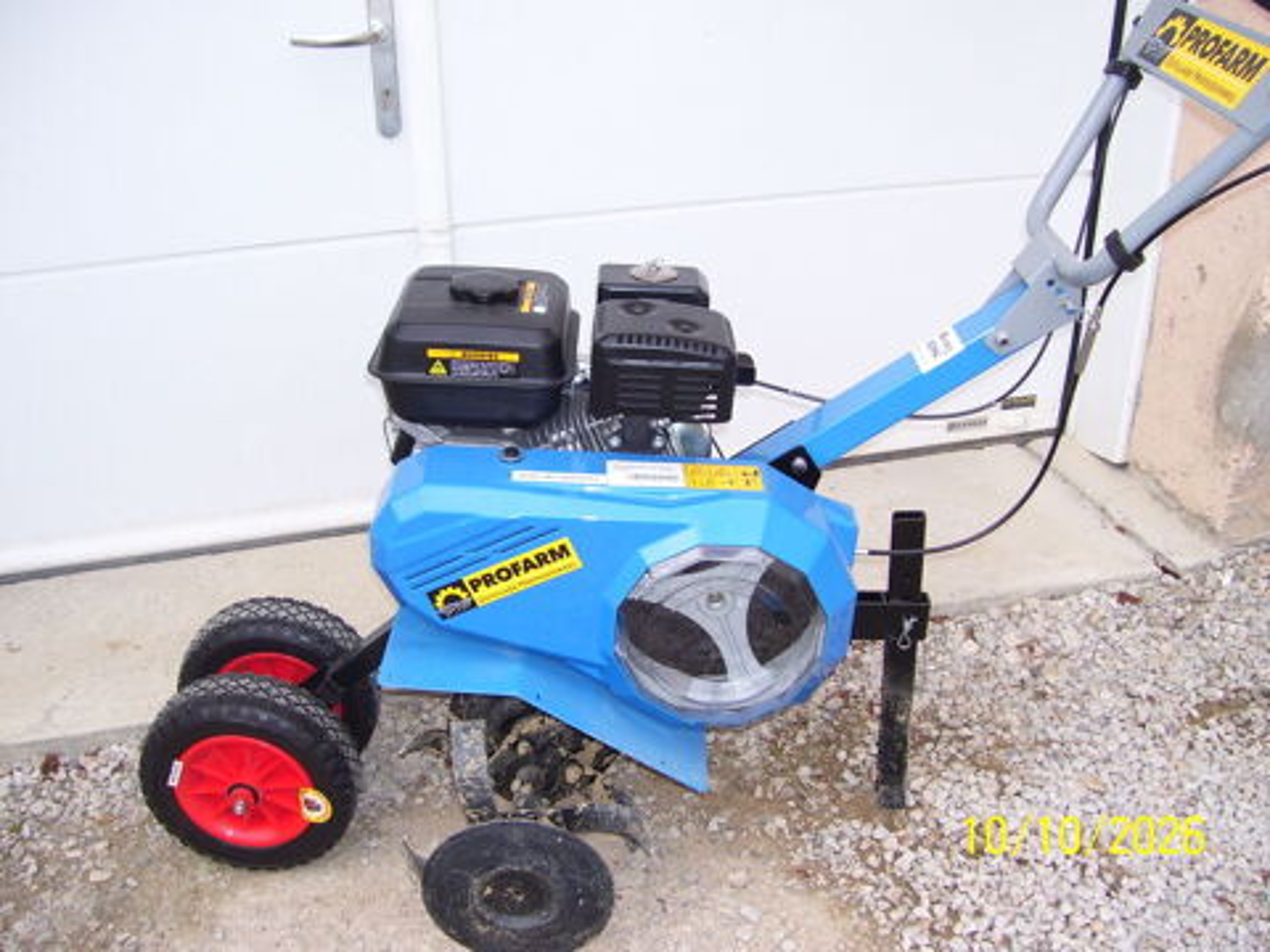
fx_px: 1357
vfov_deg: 38.7
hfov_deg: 50.1
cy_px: 476
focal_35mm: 37
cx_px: 635
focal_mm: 6
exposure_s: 1/350
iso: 80
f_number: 2.7
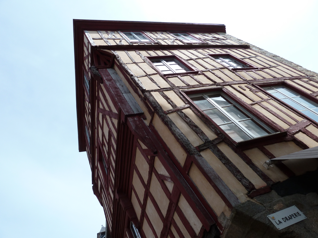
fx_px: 230
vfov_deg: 54.9
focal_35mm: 25
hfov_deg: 69.4
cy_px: 119
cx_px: 159
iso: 80
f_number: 4
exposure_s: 1/400
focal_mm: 4.1
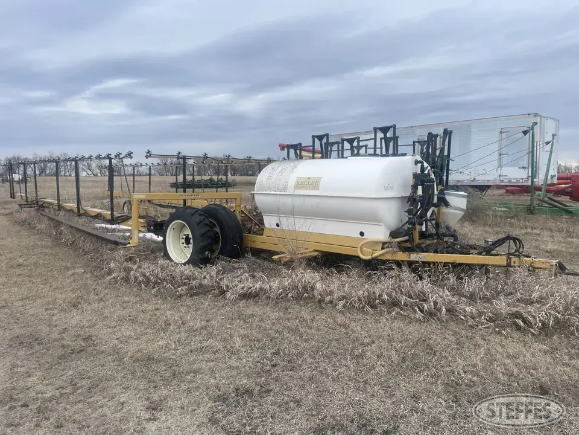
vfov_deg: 53.1
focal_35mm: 26
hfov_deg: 67.3
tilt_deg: -4.6
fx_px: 435
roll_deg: -0.5
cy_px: 218
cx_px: 290
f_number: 1.6
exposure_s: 1/1033
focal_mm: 4.2
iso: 32
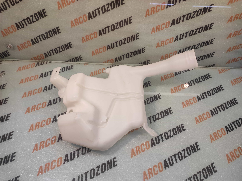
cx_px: 121
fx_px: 119
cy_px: 90
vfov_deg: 74.7
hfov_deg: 91.1
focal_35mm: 17
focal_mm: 4.74
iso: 160
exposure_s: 1/50
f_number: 1.79
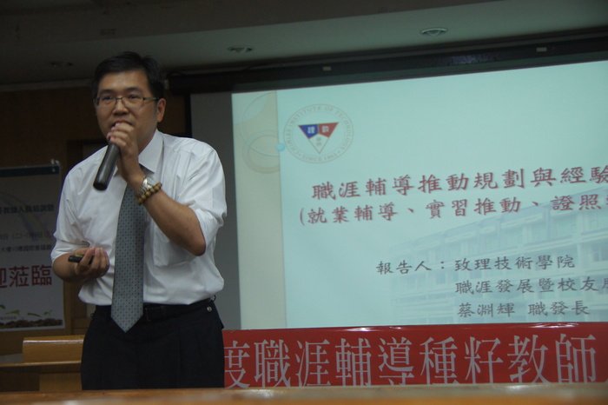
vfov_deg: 22.6
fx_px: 1013
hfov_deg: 33.4
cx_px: 304
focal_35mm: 60
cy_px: 202
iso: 800
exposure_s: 1/80
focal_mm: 40
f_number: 4.5
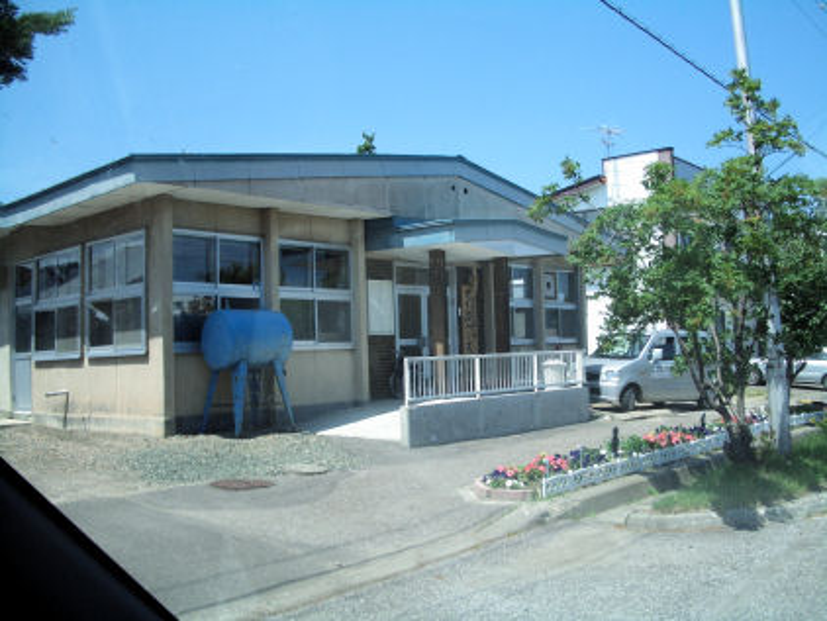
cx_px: 414
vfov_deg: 40.7
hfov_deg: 52.6
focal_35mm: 35
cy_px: 310
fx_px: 837
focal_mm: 5.8
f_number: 4.3
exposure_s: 1/320
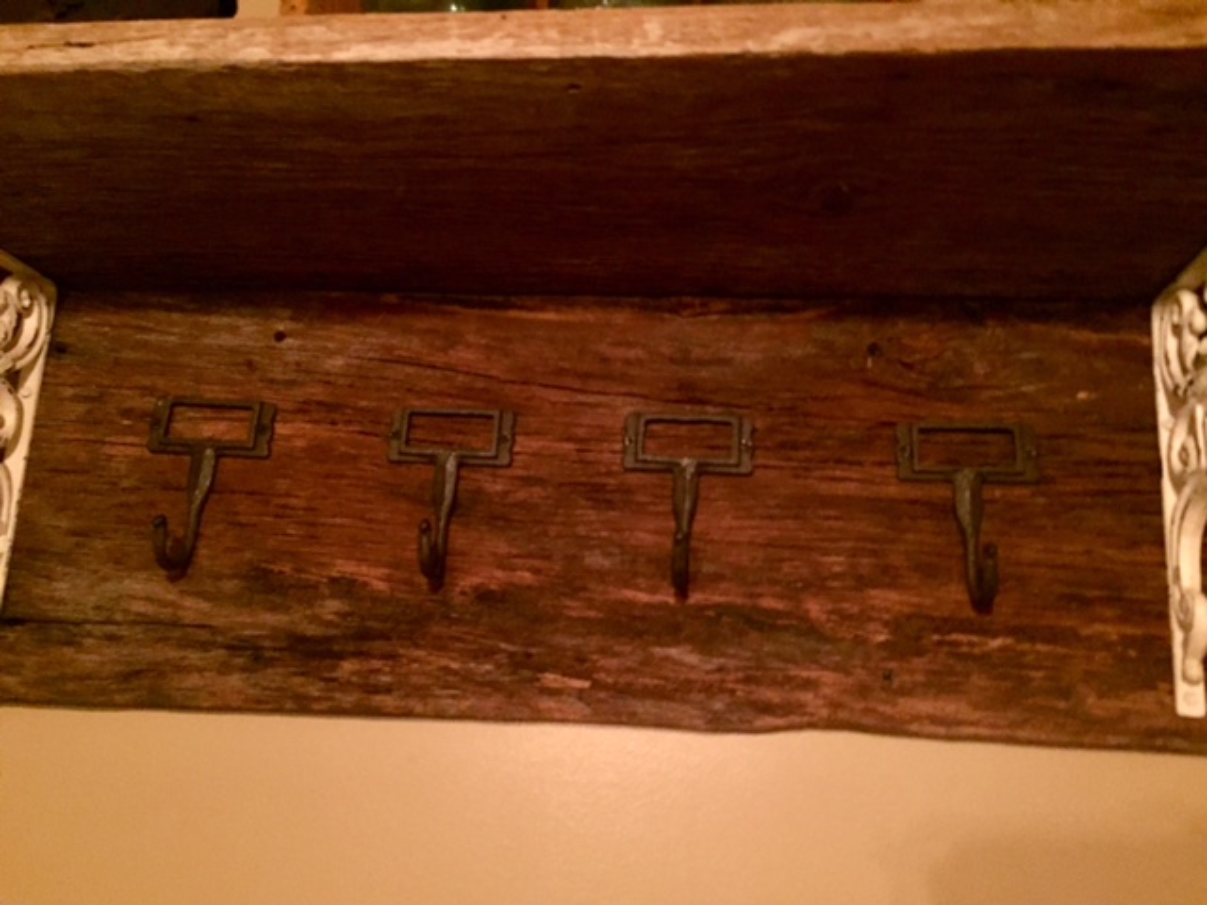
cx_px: 604
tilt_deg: +14.9
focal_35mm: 29
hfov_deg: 61.7
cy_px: 452
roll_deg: -4.0
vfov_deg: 48.2
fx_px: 1011
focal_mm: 4.15
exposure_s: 1/15
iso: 500
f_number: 2.2
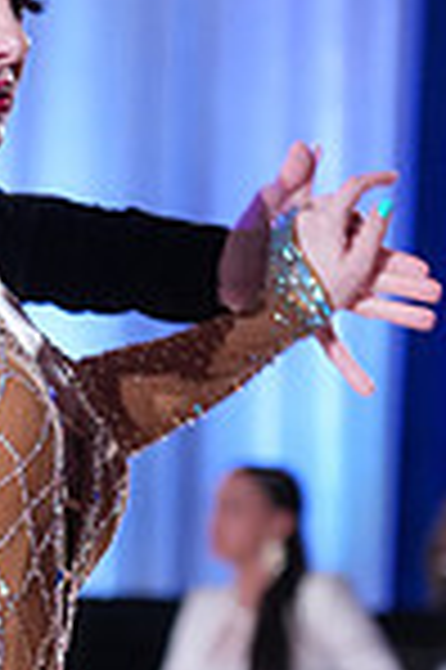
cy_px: 832
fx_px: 7636
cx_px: -119
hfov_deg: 3.3
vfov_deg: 5.0
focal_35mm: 410
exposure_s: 1/250
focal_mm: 105
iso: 3200
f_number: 4
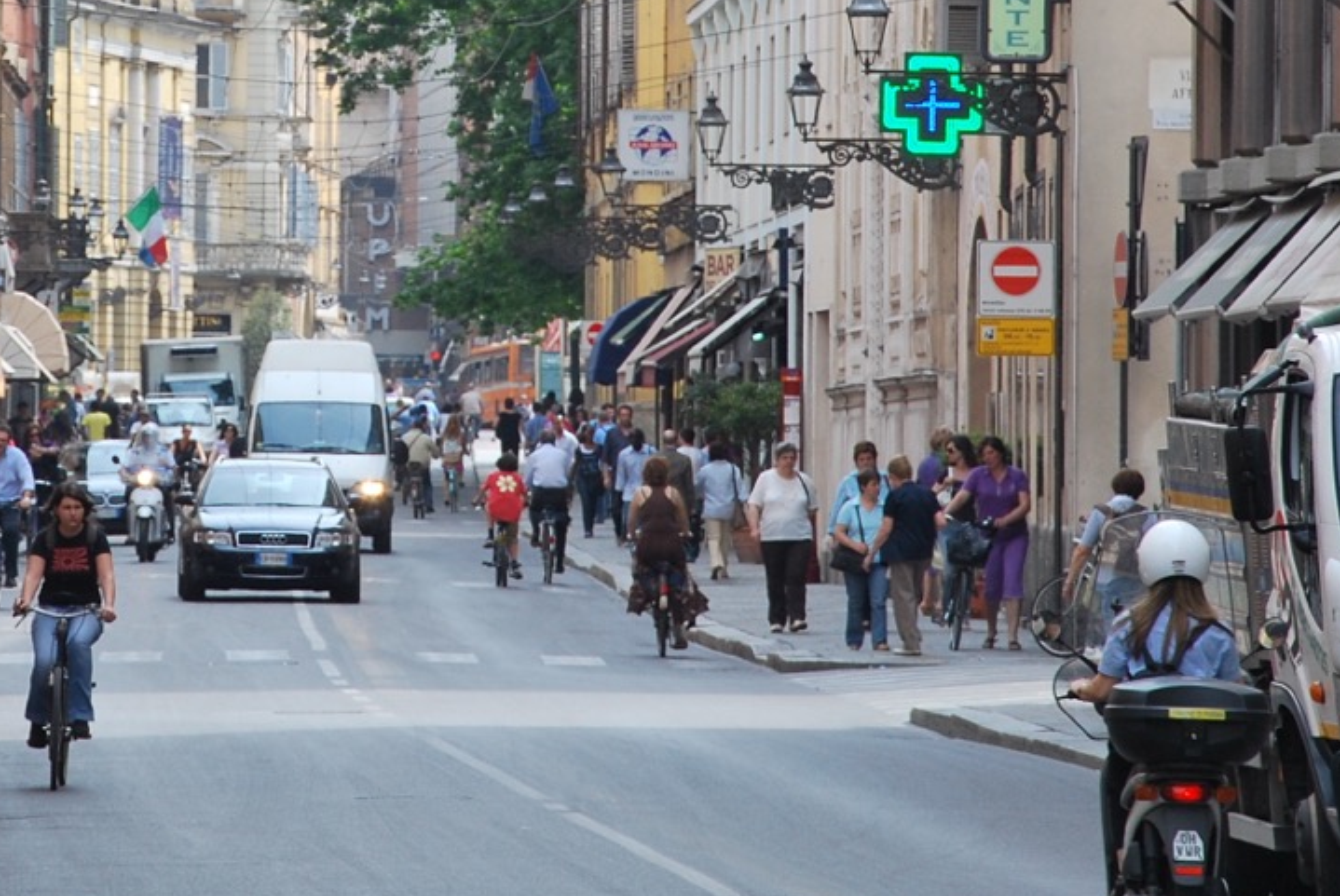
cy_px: 74
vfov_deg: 3.5
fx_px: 14689
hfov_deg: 5.2
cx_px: 211
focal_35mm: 394
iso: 200
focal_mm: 105
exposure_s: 1/160
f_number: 10
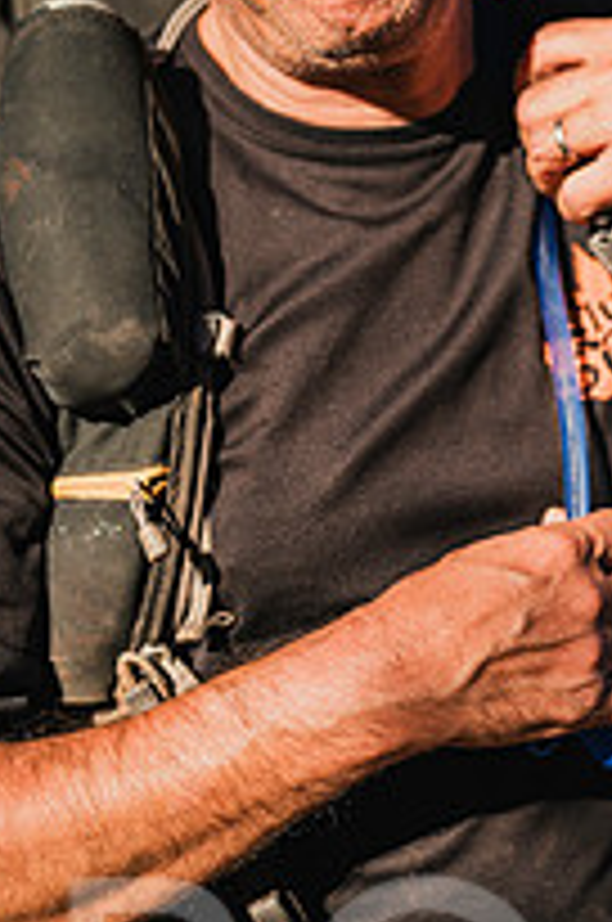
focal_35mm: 110
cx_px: 464
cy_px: 337
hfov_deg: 12.4
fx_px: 2814
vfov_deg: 18.6
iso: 100
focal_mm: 50
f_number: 1.8
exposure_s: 1/4000
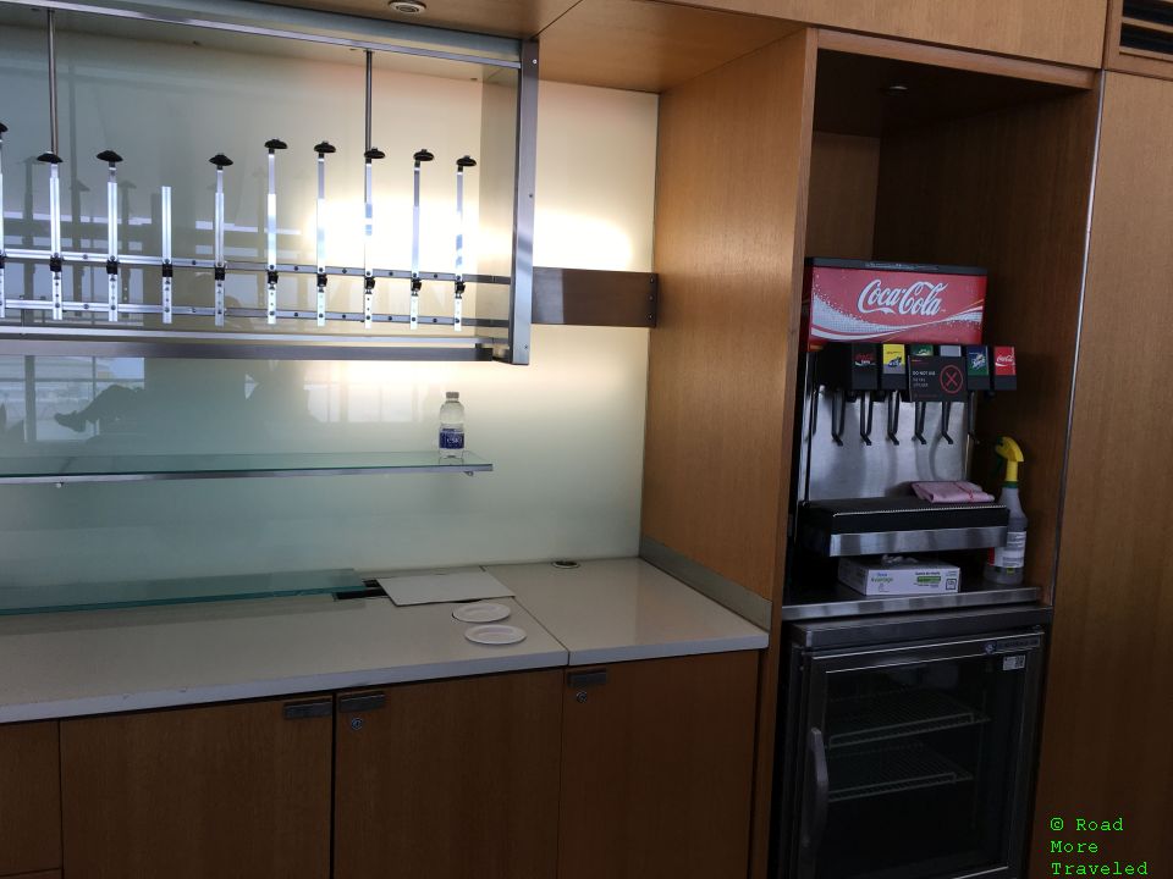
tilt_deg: -5.0
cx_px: 586
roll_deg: -1.4
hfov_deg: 61.7
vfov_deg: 48.2
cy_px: 440
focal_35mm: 29
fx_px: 983
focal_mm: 4.15
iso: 25
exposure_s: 1/40
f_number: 2.2
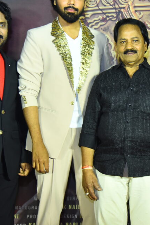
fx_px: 587
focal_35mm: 94
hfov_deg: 14.4
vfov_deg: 21.7
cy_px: 97
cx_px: 137
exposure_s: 1/125
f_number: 4
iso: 2000
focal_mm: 50
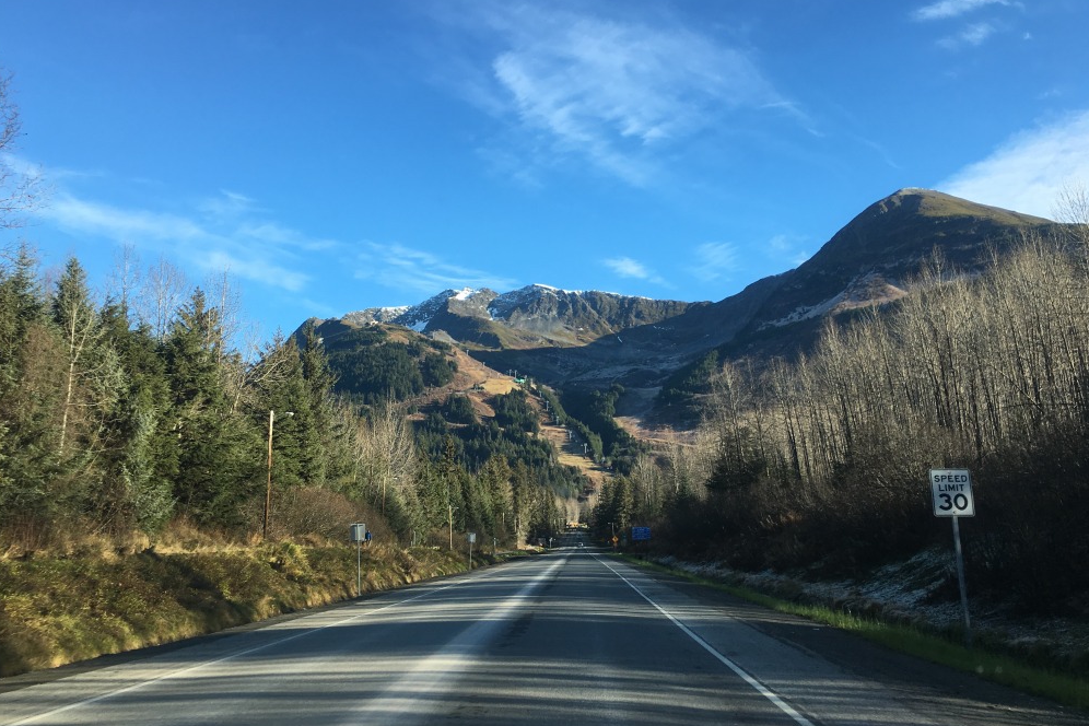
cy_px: 352
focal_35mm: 31
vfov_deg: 42.3
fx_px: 938
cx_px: 548
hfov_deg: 60.3
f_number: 2.2
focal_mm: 4.15
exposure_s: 1/370
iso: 25
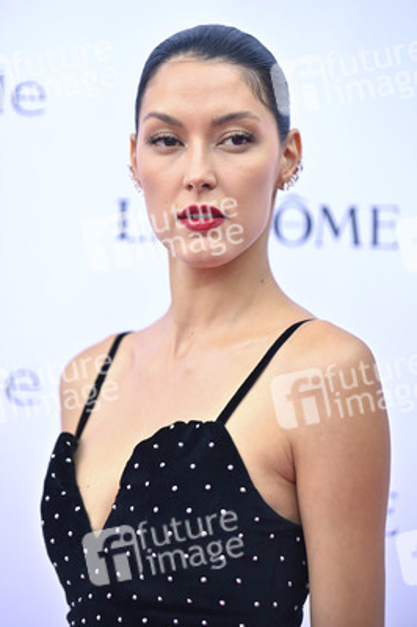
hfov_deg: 12.2
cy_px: 314
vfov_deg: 18.3
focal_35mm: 112
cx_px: 208
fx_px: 1949
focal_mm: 112
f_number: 2.8
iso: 1000
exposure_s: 1/1000
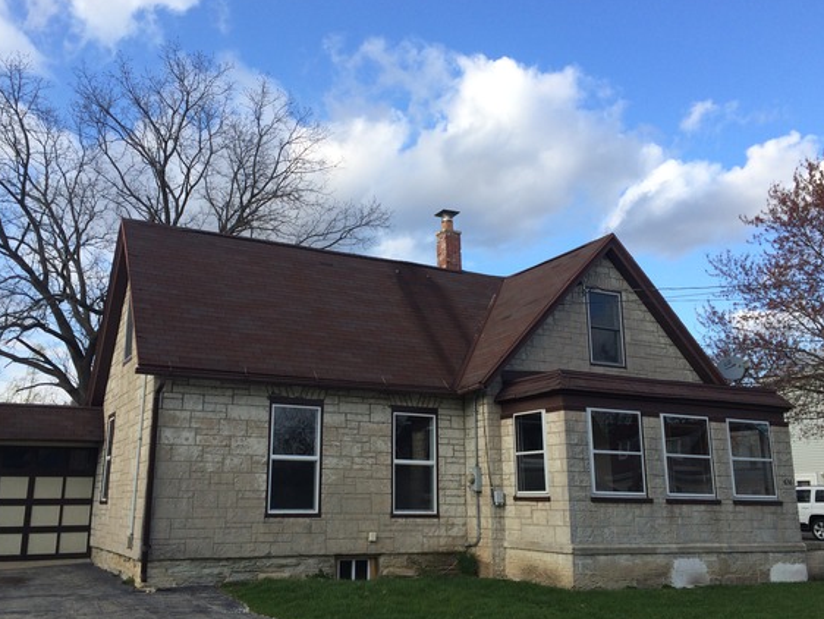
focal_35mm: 33
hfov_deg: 55.3
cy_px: 308
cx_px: 380
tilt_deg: +13.6
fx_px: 786
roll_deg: +0.1
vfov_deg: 43.0
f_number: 2.2
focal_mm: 4.15
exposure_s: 1/855
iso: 32
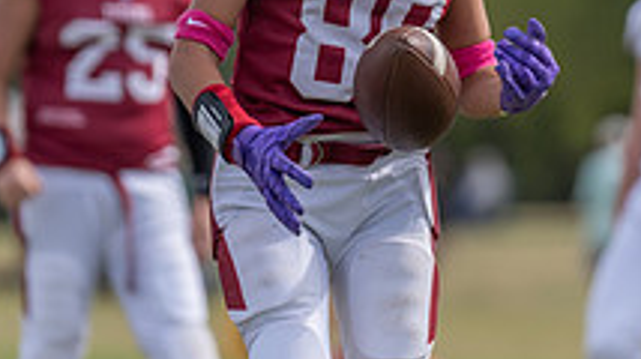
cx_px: 341
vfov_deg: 2.1
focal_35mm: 569
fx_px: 9664
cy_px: 13
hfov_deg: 3.8
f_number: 3.2
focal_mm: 200
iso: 125
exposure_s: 1/1600
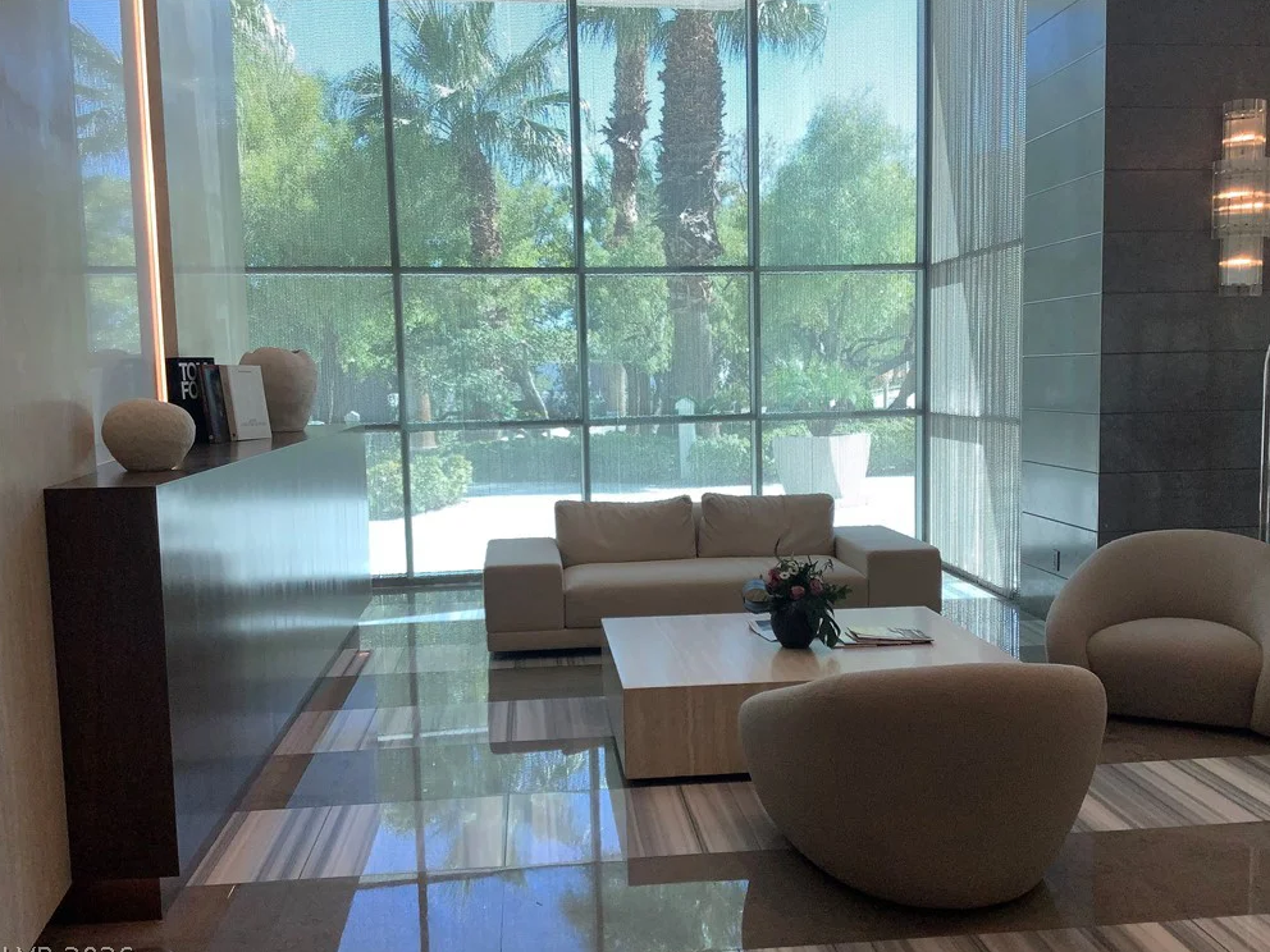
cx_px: 650
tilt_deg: -6.2
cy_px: 488
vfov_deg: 44.2
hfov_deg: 56.8
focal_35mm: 32
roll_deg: +0.8
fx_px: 1174
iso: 40
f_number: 2.4
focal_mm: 3.3
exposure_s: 1/100
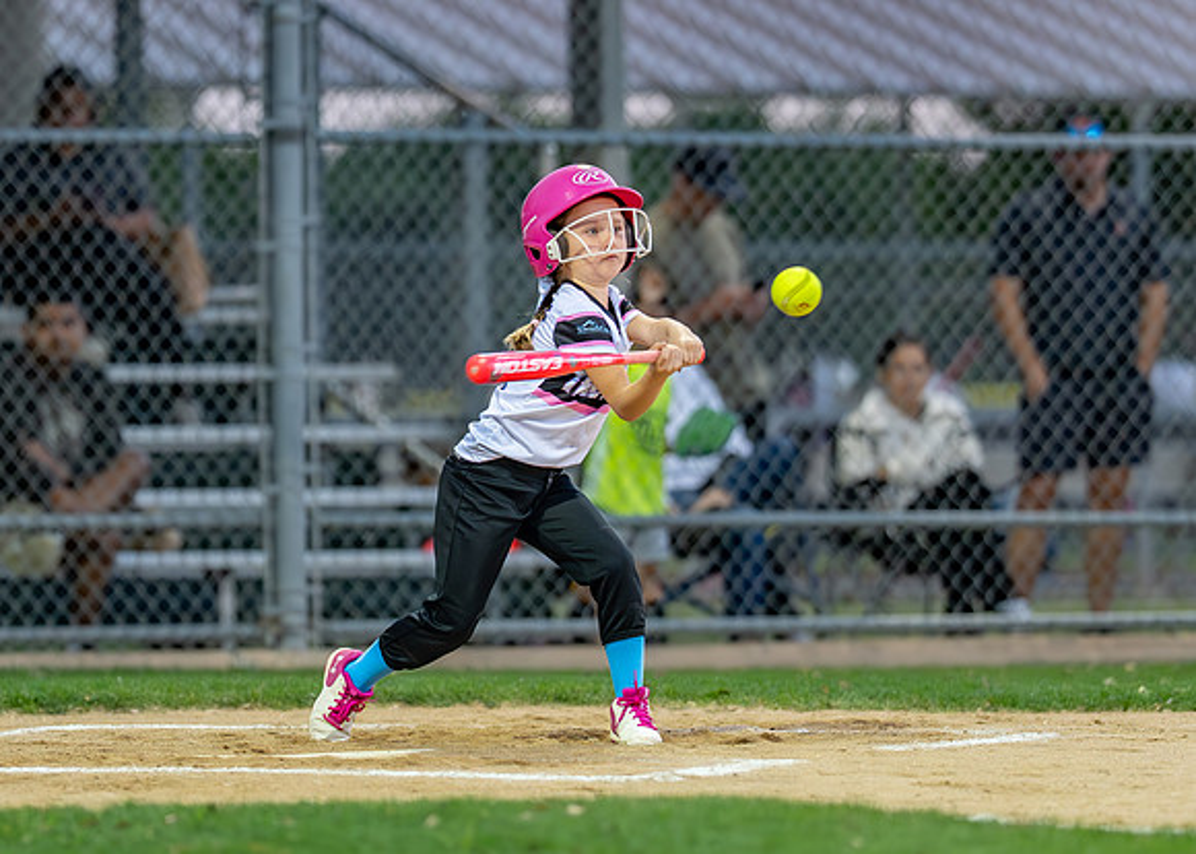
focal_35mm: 332
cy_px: 302
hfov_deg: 6.1
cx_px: 434
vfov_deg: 4.3
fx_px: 11286
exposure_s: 1/1250
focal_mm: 135
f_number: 1.8
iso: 2000
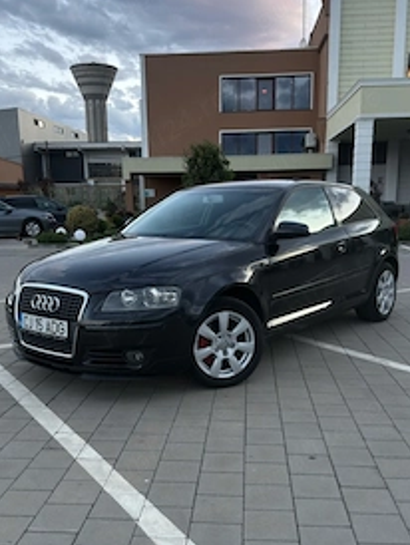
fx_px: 552
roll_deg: +0.1
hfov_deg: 40.8
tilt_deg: -11.6
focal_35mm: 35
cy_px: 316
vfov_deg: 52.4
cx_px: 203
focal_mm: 6.76
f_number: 1.78
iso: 100
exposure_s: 1/68
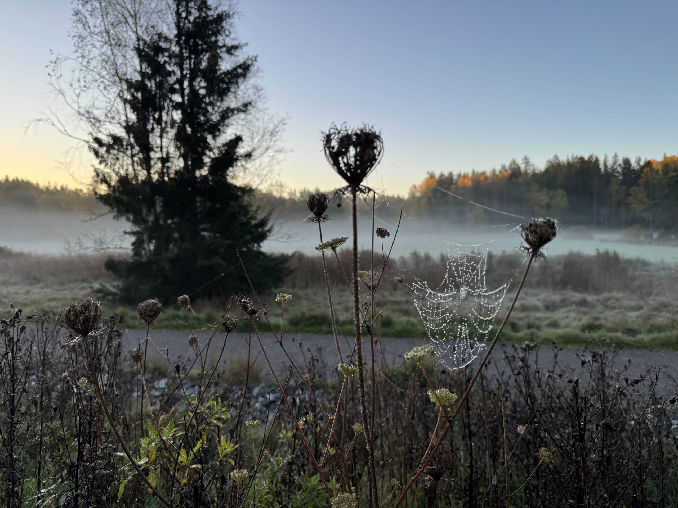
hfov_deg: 71.6
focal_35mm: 24
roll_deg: +1.0
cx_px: 339
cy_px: 254
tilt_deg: -2.3
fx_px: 470
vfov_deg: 56.8
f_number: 1.78
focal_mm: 6.76
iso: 80
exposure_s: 1/739
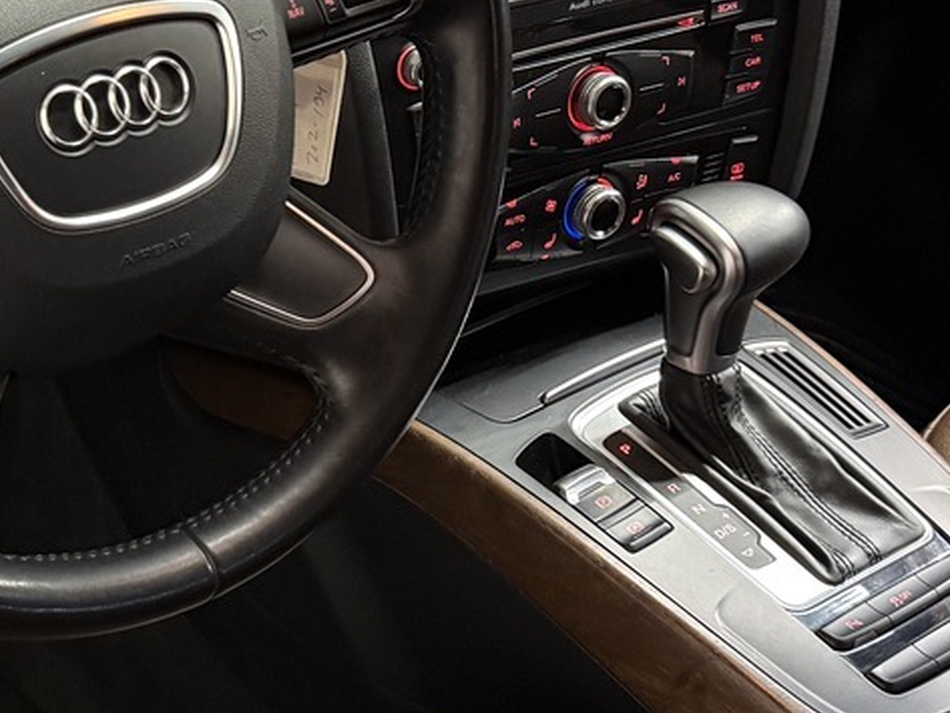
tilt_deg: -34.8
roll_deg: -2.1
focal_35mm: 73
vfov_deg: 20.2
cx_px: 106
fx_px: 2004
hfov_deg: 25.9
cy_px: 376
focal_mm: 6.76
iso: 400
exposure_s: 1/60
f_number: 1.78
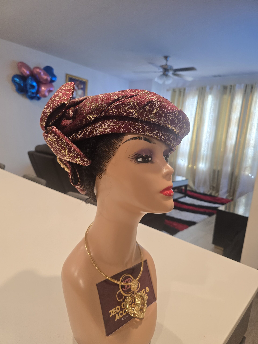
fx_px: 229
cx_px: 129
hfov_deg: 58.9
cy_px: 172
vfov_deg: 73.9
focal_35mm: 23
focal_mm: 6.3
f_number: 1.7
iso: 400
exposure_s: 1/120
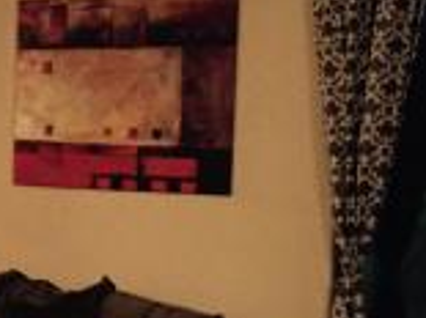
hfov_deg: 14.9
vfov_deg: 12.3
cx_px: -258
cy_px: 230
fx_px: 1476
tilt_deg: -3.3
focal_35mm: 120
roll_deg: -1.3
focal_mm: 4.15
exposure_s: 1/15
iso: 320
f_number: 2.2
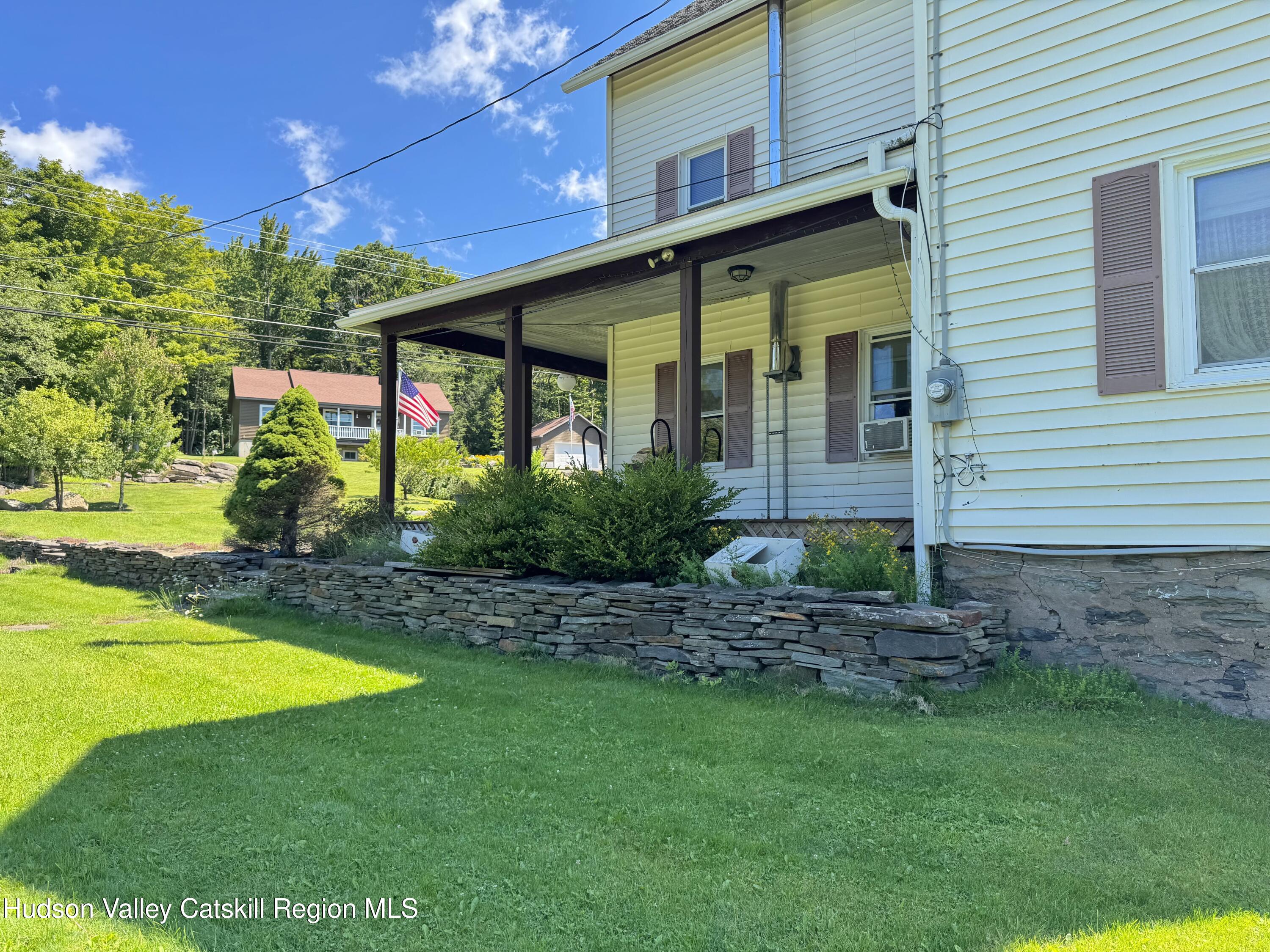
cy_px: 476
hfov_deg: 71.6
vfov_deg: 56.8
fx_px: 881
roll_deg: +0.9
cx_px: 635
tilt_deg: +3.5
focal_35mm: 24
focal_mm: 6.76
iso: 80
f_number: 1.78
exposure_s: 1/1059
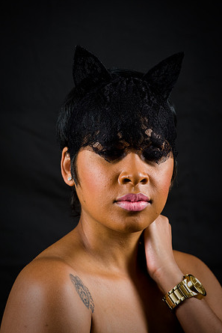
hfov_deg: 6.8
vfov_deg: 10.2
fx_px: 1867
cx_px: 111
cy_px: 165
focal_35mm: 202
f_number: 5.6
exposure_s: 1/125
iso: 200
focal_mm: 200
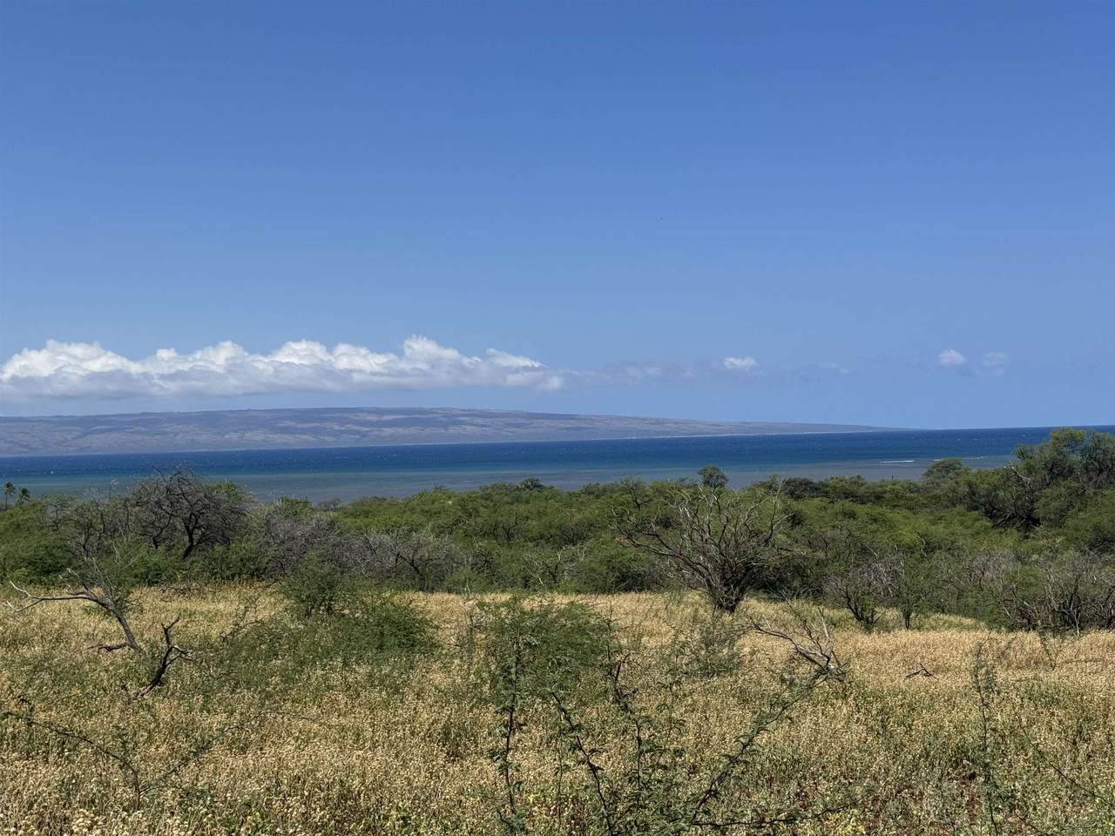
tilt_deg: -1.6
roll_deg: +1.1
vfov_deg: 30.3
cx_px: 558
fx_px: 1546
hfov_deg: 39.7
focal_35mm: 48
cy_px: 418
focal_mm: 6.76
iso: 64
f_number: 1.78
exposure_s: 1/7092
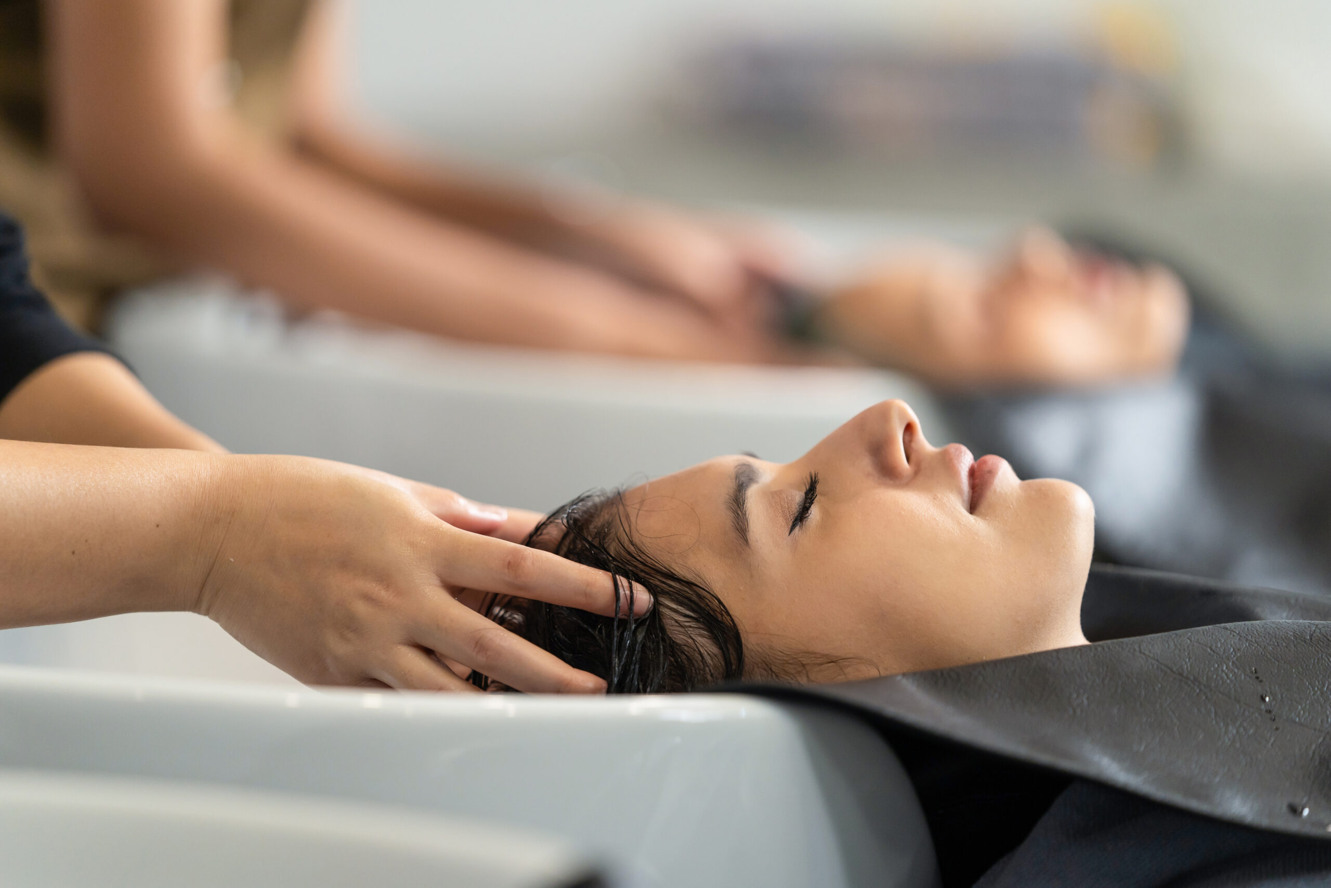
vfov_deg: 7.4
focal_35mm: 186
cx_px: 666
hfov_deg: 11.1
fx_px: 6877
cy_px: 444
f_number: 2.8
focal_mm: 186
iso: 640
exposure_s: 1/320
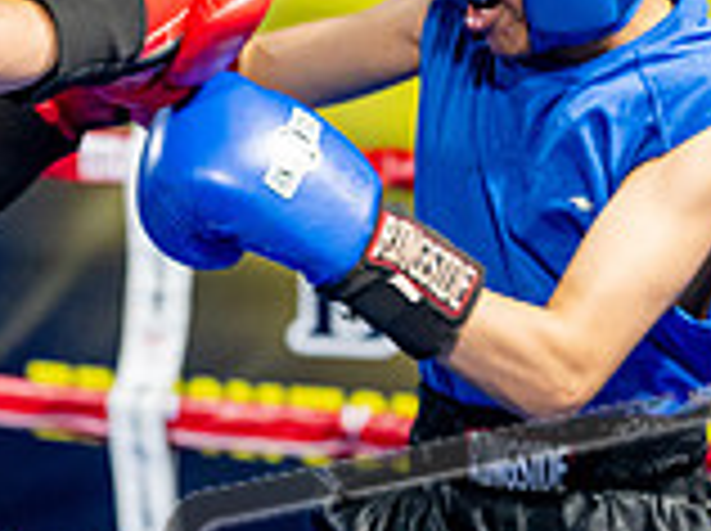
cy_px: 569
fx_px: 4635
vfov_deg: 6.5
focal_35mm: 226
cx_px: 176
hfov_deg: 8.8
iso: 4000
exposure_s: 1/800
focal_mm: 64
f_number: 2
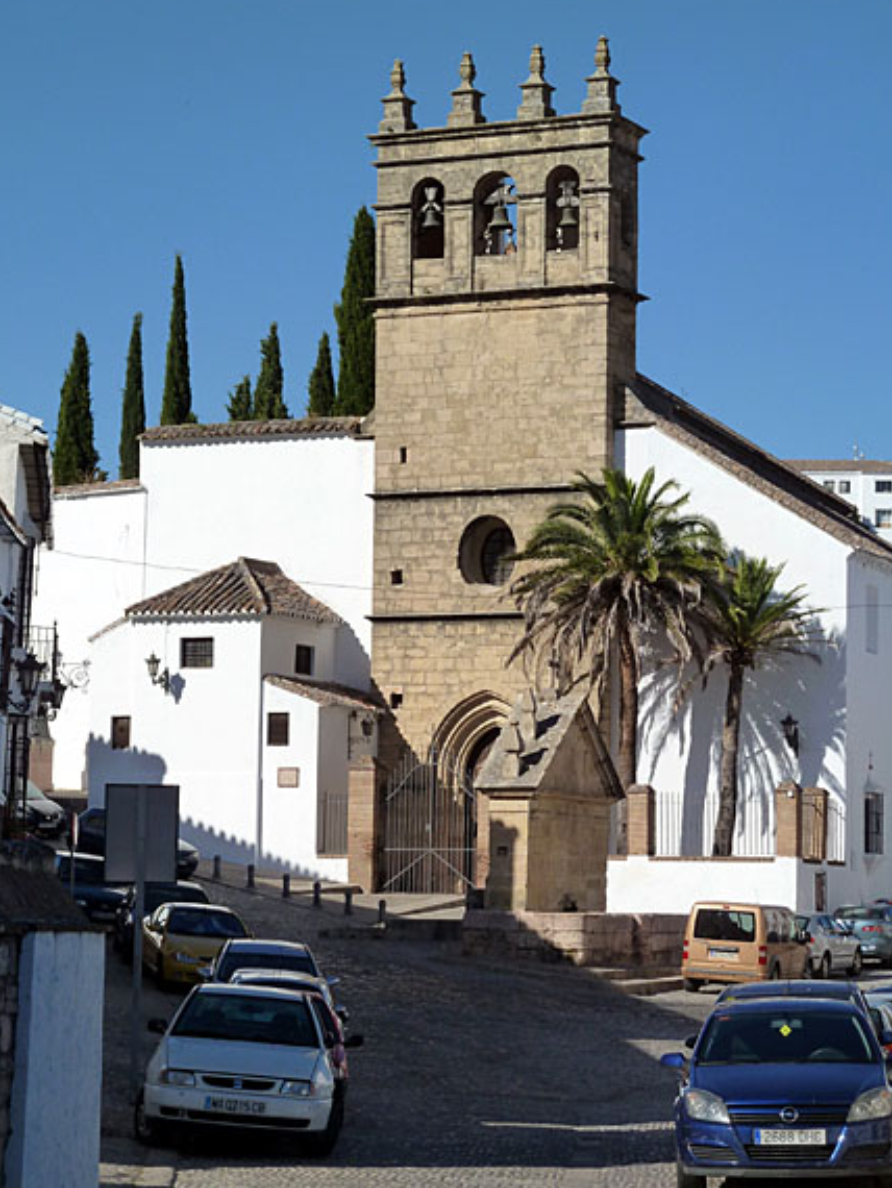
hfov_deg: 14.7
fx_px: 3468
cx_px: 429
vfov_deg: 19.4
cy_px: 613
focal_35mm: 101
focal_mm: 15.8
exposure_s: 1/640
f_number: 5.6
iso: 125
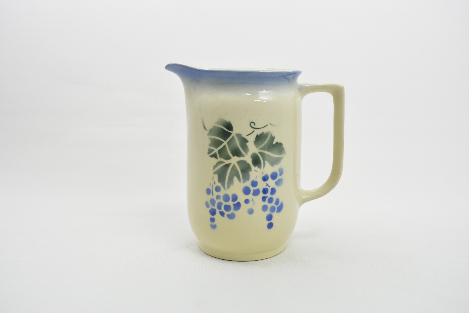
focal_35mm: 34
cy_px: 156
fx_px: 449
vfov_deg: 38.4
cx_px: 234
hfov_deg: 55.1
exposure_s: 1/4
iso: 400
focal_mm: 23
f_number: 6.7
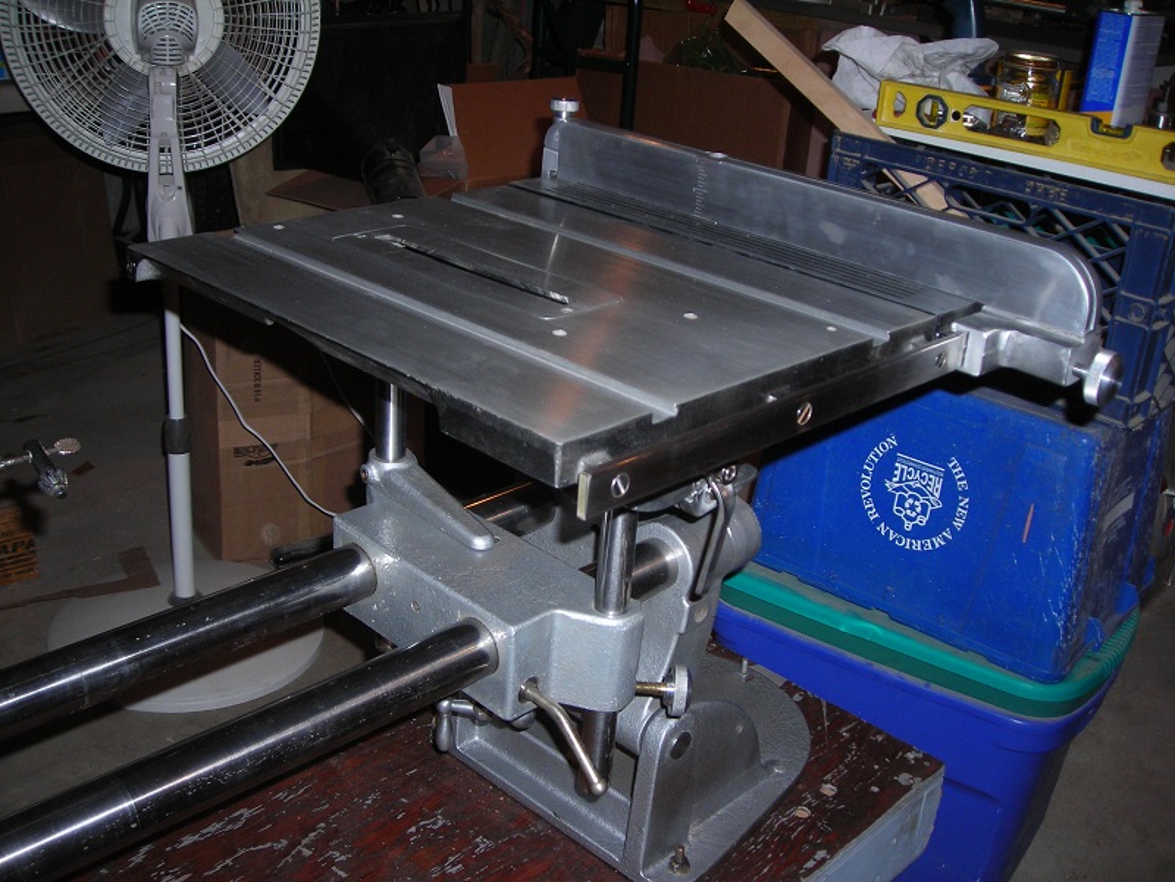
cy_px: 441
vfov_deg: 37.7
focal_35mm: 38
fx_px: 1290
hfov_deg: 49.0
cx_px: 588
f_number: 3.2
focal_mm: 6.3
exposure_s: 1/60.1
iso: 82
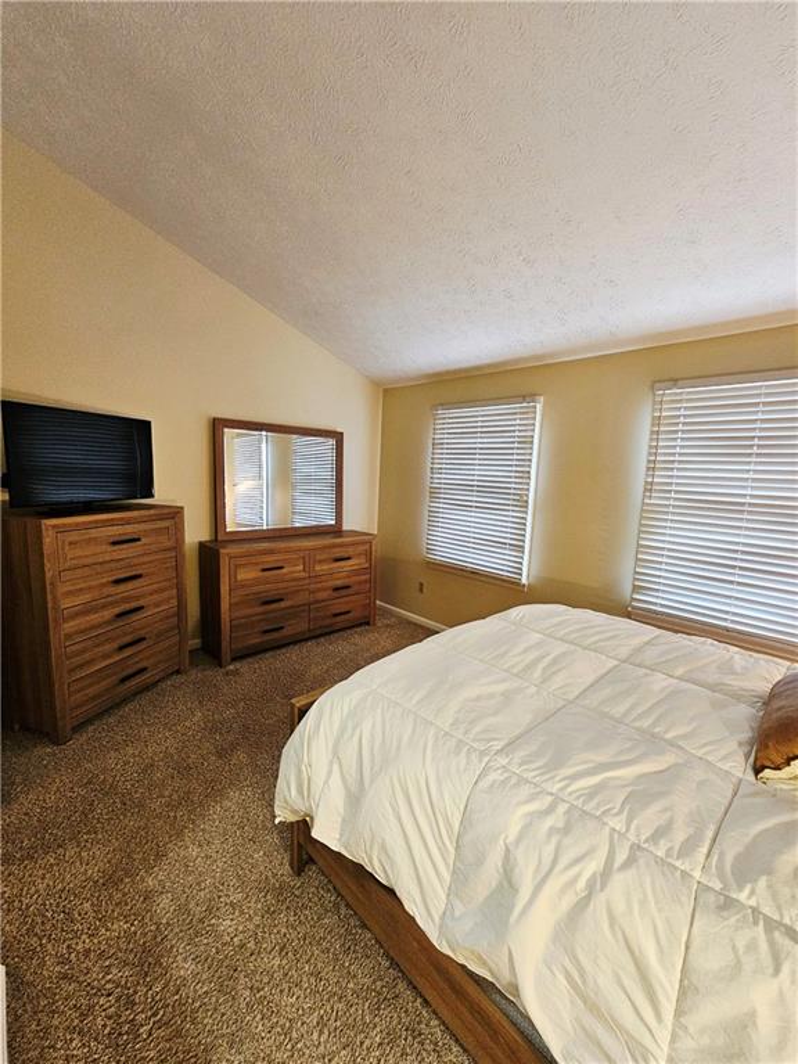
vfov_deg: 106.2
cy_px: 532
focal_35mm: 13
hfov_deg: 89.9
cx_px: 399
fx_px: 400
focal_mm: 2.2
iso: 320
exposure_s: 1/60.2
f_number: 2.2
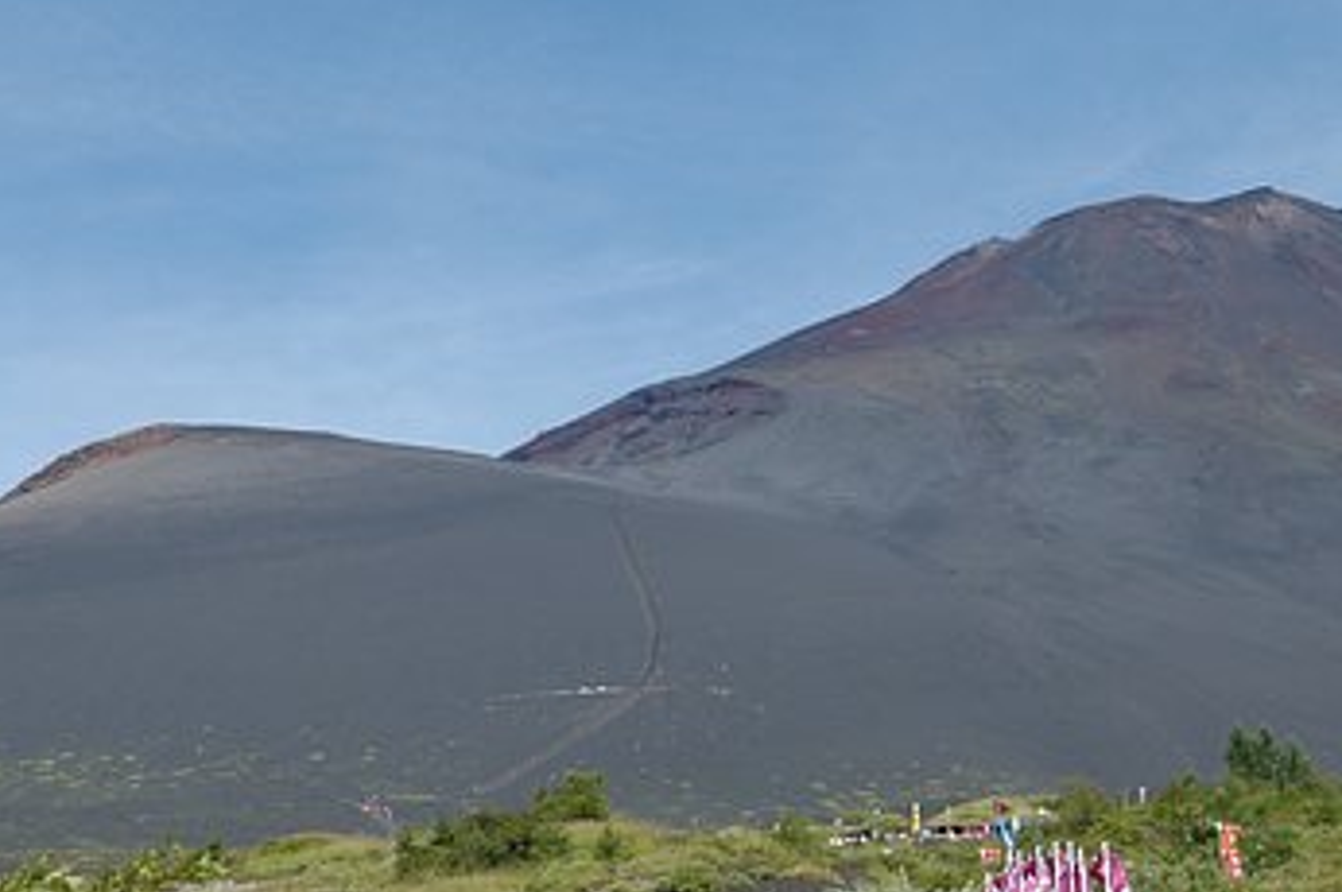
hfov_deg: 18.3
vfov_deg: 12.3
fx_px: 4134
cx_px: 981
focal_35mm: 111
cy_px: 578
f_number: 9
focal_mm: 50
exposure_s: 1/320
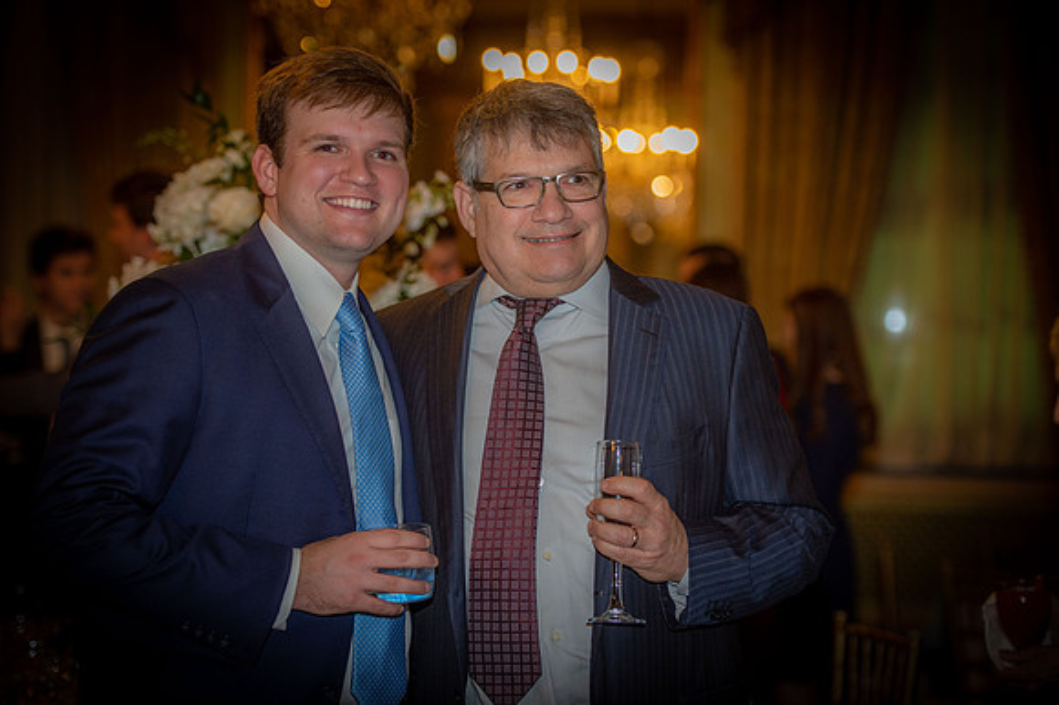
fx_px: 2705
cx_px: 530
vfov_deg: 14.8
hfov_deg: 22.2
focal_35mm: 92
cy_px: 352
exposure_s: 1/100
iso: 1250
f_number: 2.8
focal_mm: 92
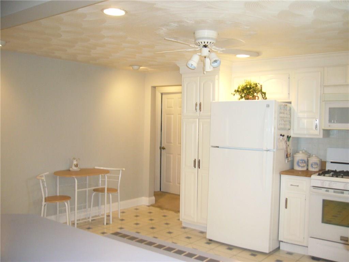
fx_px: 353
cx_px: 174
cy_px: 131
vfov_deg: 40.7
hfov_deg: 52.6
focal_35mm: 35
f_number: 2.8
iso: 250
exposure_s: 1/30
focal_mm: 5.8
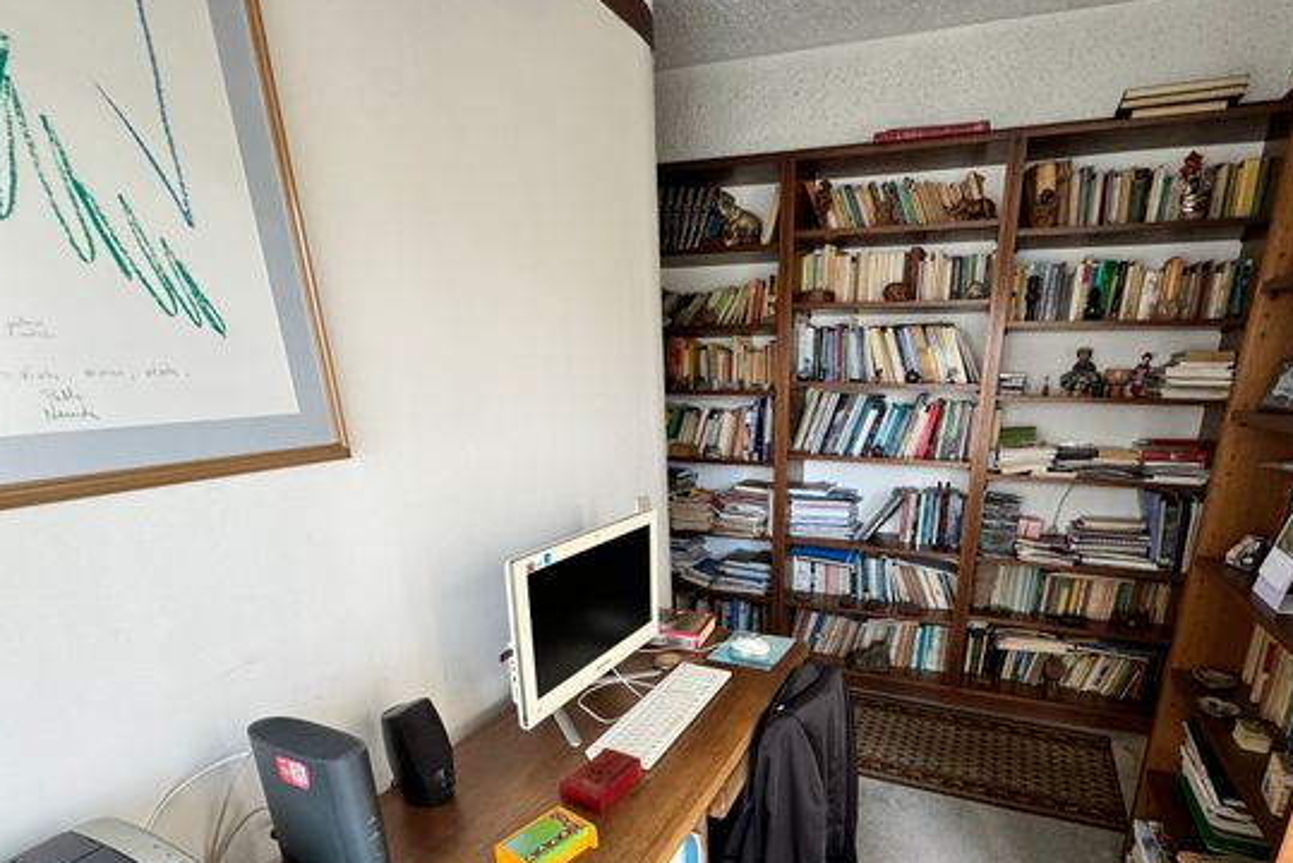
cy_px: 590
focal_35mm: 18
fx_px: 647
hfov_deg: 89.1
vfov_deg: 65.3
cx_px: 762
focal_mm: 2.22
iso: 320
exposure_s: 1/99
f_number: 2.2
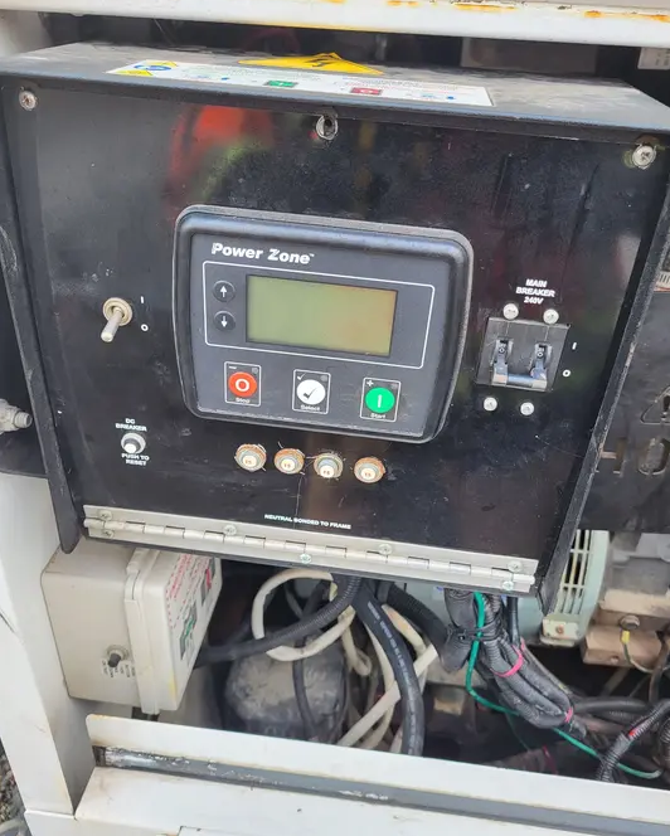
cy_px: 401
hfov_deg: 51.6
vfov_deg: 62.2
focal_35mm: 28
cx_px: 341
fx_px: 693
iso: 64
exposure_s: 1/120
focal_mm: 5.4
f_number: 1.8
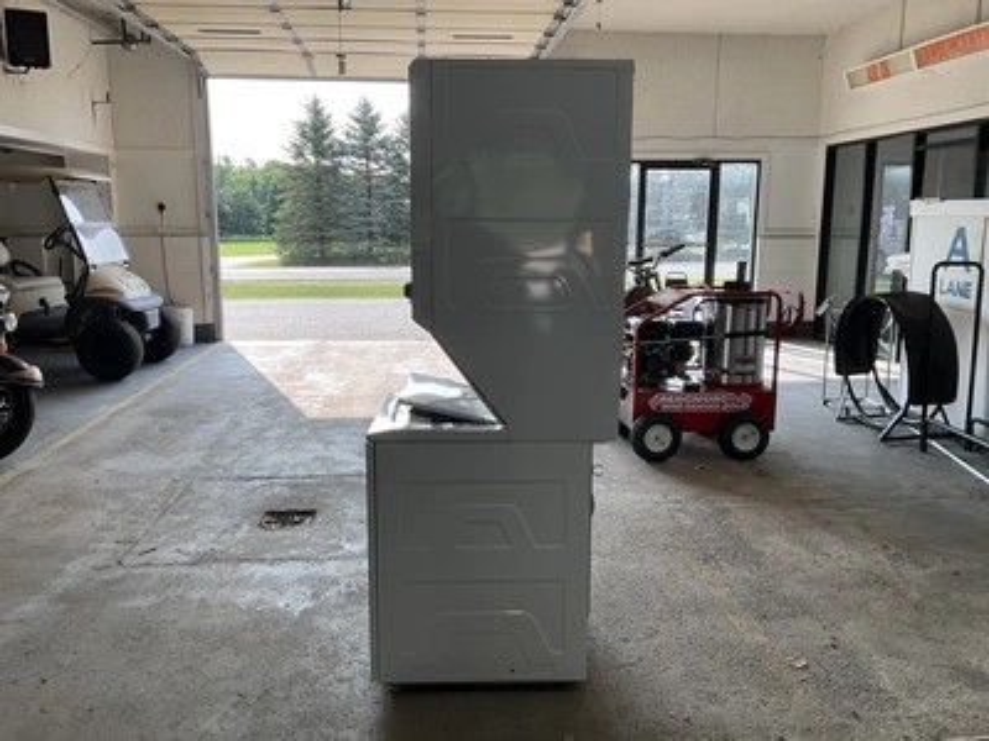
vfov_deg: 48.2
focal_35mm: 29
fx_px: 829
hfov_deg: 61.7
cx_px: 494
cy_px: 370
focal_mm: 3
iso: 20
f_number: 1.8
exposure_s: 1/164
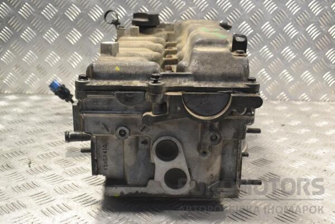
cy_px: 112
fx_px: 405
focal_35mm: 44
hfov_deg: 45.0
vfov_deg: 30.8
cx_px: 168
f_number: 8
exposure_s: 1/250
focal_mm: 29
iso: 3200
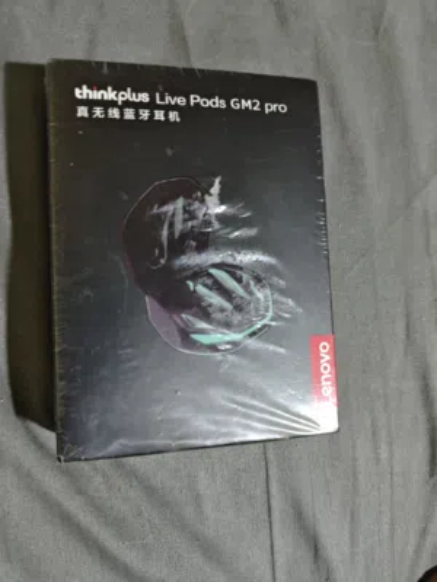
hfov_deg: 53.1
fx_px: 438
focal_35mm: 26
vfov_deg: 67.3
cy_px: 291
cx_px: 218
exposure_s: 1/33.3
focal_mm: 4.94
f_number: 1.59
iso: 250
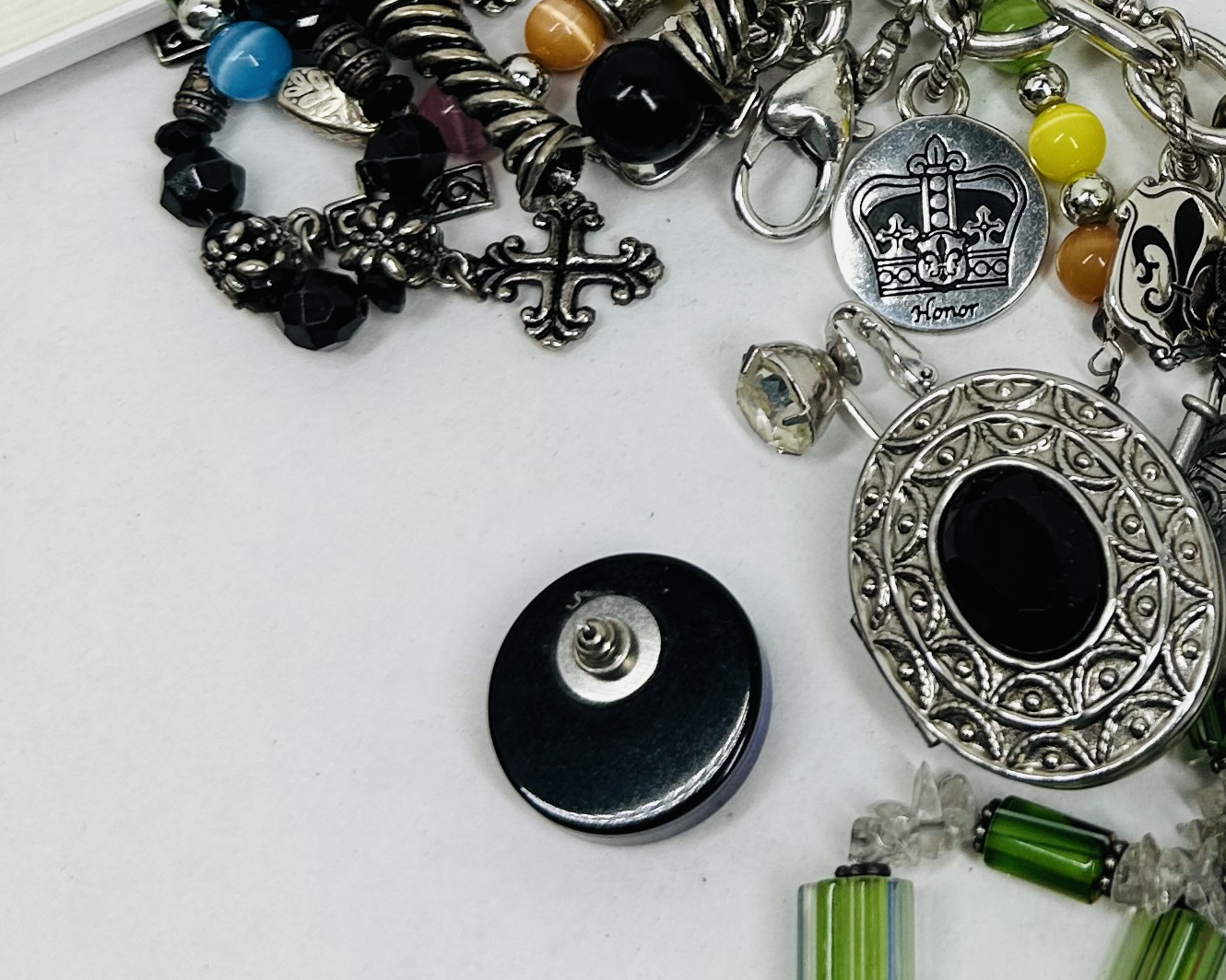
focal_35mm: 71
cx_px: 1155
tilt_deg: -63.8
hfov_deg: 25.7
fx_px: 2576
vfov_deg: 20.5
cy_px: -106
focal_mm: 6.86
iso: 80
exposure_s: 1/1062
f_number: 1.78
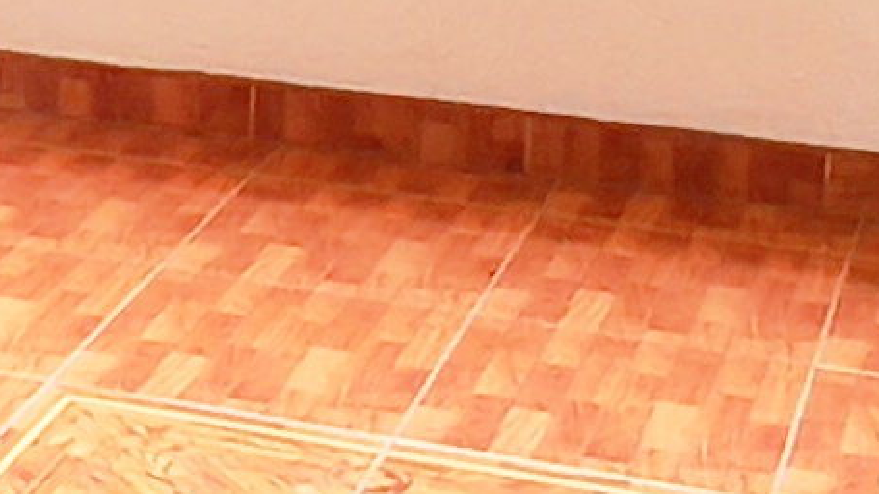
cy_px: -343
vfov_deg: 9.9
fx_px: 2726
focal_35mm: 117
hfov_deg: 17.7
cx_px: -67
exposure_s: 1/60
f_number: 2.2
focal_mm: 1.67
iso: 200
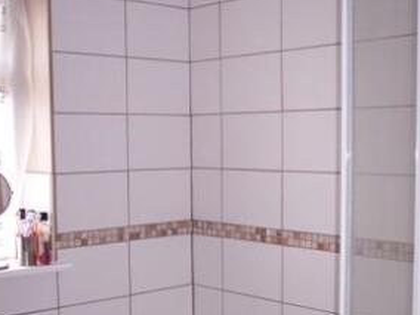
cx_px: 200
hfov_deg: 32.2
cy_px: 228
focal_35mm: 60
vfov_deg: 24.2
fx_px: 728
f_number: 2.8
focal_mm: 8
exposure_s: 1/60
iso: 100
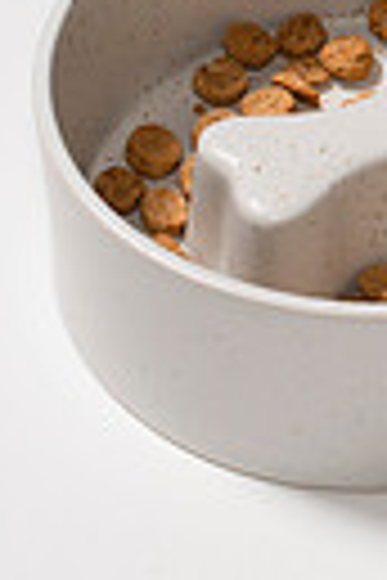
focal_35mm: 248
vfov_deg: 8.3
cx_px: 708
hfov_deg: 5.5
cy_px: 170
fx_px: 3999
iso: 250
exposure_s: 1/250
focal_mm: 50
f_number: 16
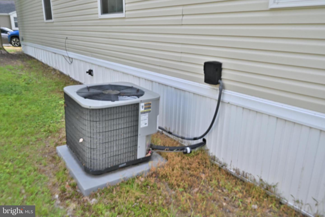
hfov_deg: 65.5
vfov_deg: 46.4
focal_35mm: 28
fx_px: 253
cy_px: 108
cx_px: 162
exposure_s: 1/125
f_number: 11
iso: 900
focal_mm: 28
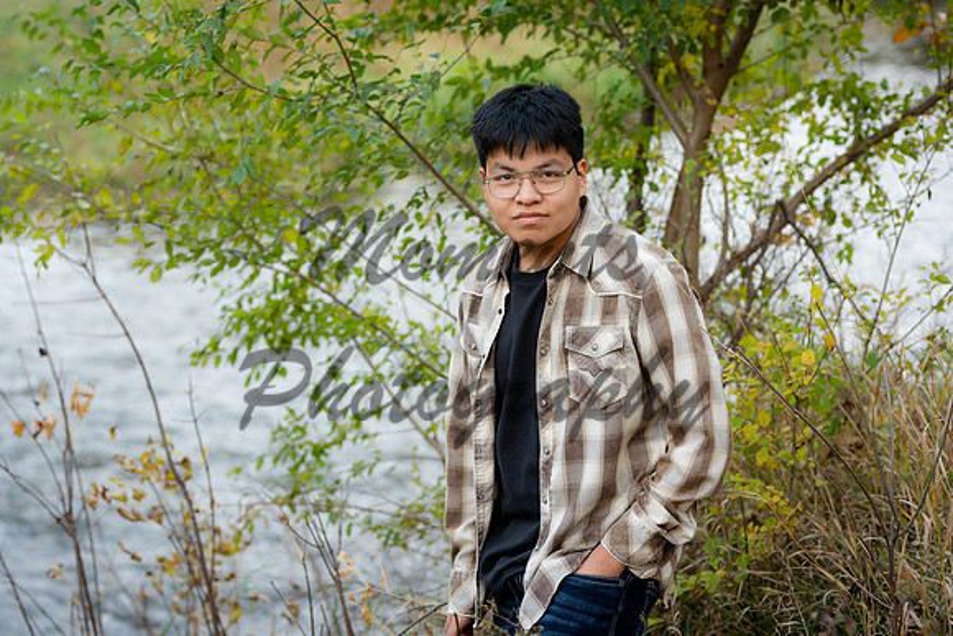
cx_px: 476
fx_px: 2251
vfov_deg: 16.1
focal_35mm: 85
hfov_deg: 23.9
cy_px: 318
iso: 200
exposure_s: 1/125
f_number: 3.5
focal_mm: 85
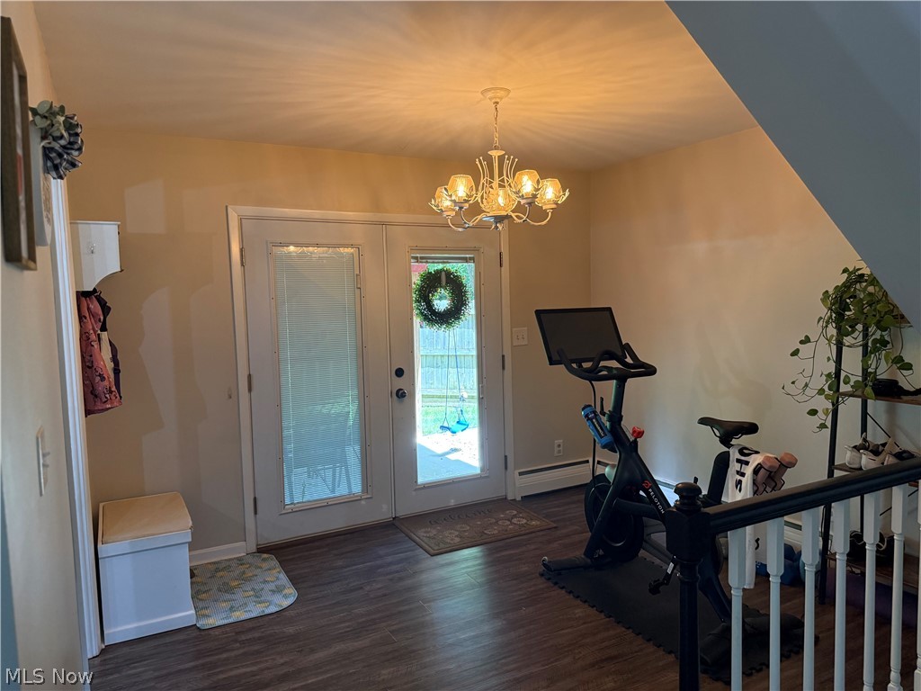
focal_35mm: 24
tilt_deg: -2.9
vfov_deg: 56.8
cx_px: 460
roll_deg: +1.2
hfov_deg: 71.6
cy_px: 346
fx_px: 639
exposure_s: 1/120
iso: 400
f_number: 1.78
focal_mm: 6.76
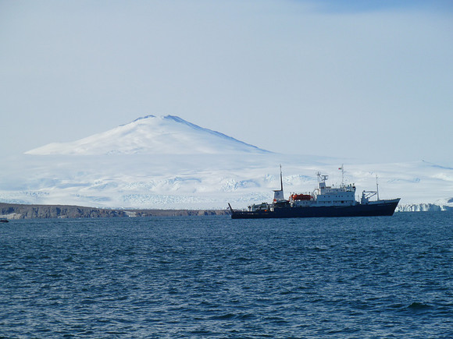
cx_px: 226
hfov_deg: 16.6
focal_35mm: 119
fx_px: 1557
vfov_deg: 12.5
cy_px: 170
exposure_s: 1/1000
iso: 80
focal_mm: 19.5
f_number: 4.4
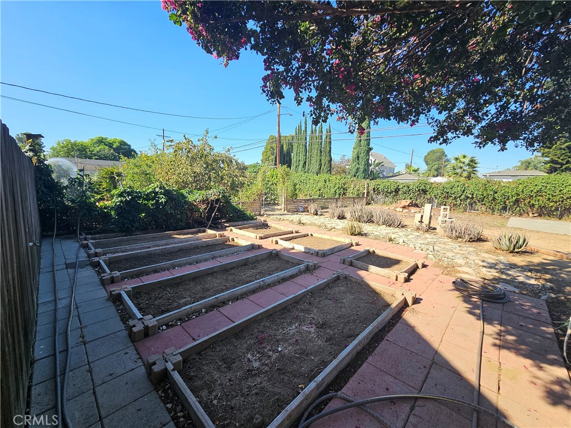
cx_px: 286
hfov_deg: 106.2
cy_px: 214
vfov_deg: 89.9
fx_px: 214
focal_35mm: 13
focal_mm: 2.2
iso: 50
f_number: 2.2
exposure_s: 1/850
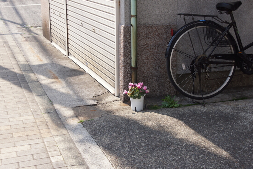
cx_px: 135
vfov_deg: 20.9
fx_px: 457
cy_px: 87
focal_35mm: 65
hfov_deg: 31.0
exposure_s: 1/160
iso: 100
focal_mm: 40
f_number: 6.3
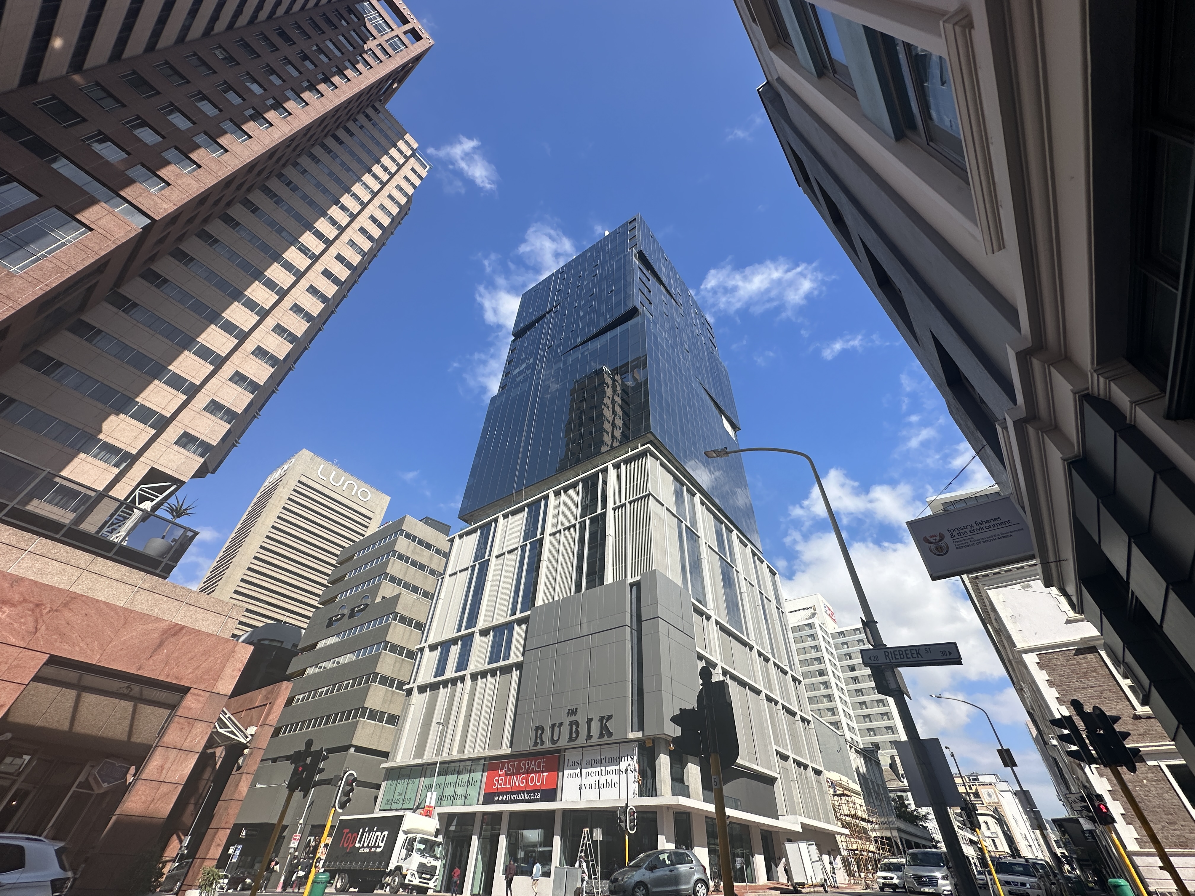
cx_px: 598
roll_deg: -3.1
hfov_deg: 102.1
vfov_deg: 85.7
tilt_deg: +42.2
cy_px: 448
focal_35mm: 14
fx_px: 483
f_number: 2.2
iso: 50
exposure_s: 1/1916
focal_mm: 2.22
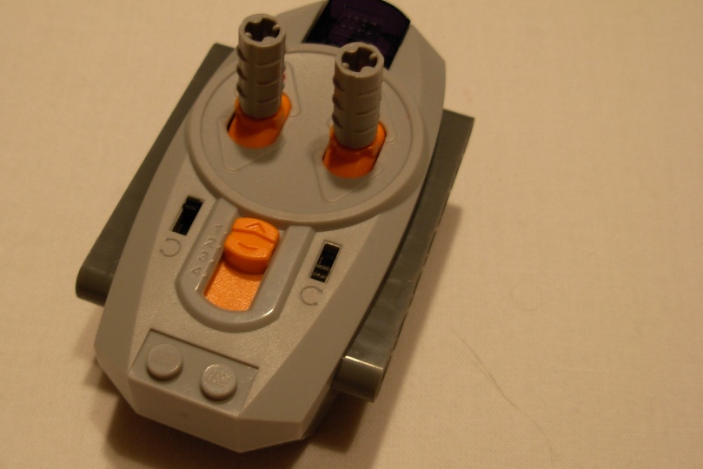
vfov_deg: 27.0
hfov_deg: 39.4
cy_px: 217
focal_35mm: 50
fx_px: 977
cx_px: 280
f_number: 2.9
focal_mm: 6.3
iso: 79
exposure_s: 1/10.6
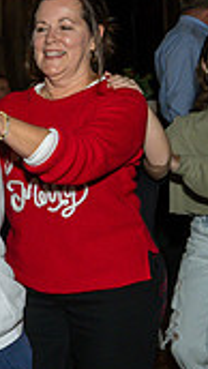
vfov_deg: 23.6
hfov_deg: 11.4
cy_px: 219
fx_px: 881
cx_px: -273
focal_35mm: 90
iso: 640
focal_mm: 17
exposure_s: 1/250
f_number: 8
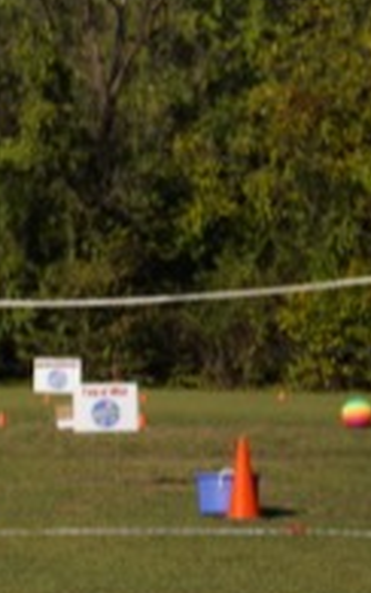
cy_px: 277
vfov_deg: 12.5
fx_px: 2716
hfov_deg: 7.1
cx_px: -681
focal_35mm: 168
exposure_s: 1/500
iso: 100
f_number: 8
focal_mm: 46
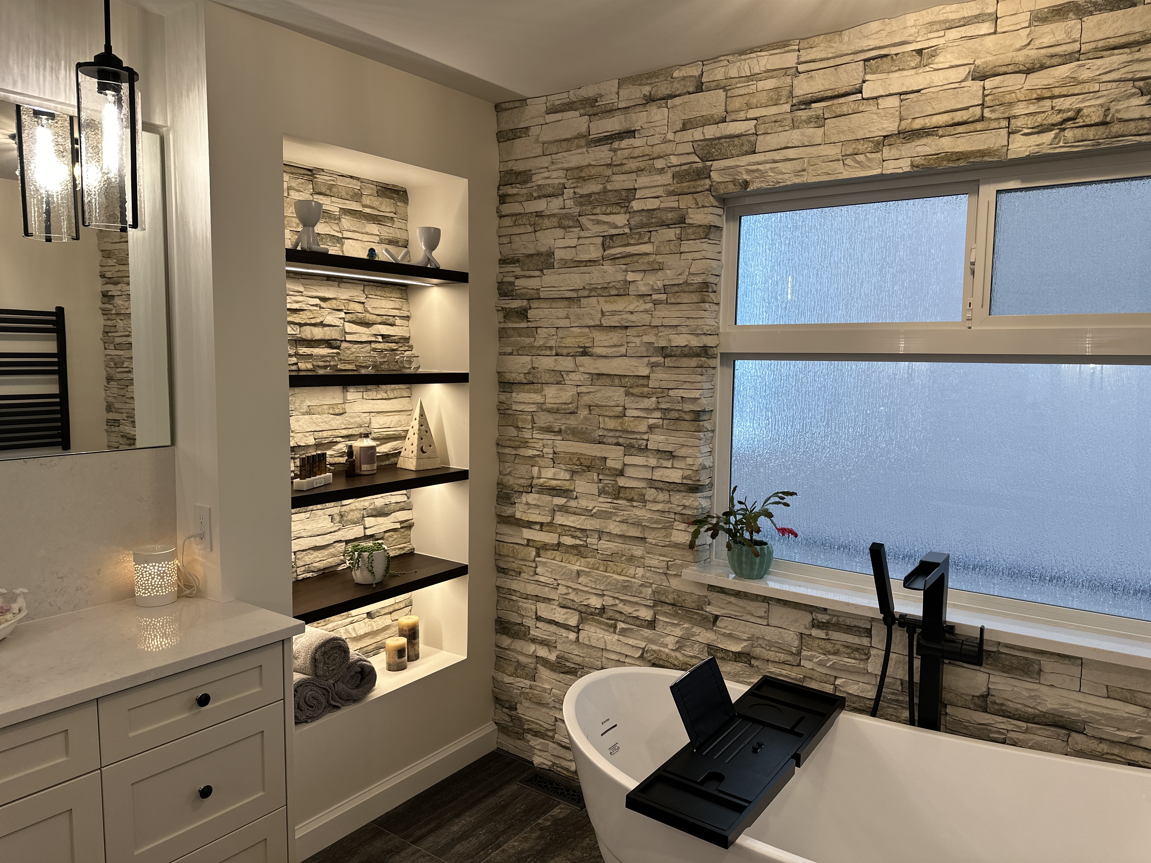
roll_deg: -0.2
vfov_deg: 56.8
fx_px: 798
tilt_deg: -5.2
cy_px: 432
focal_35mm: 24
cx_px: 576
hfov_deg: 71.6
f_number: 1.78
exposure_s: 1/120
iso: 100
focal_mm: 6.86
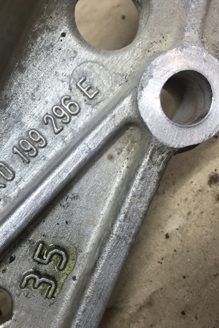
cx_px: 65
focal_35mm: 41
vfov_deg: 47.4
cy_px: 162
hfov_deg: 32.2
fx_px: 374
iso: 64
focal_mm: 4.15
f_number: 2.2
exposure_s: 1/33
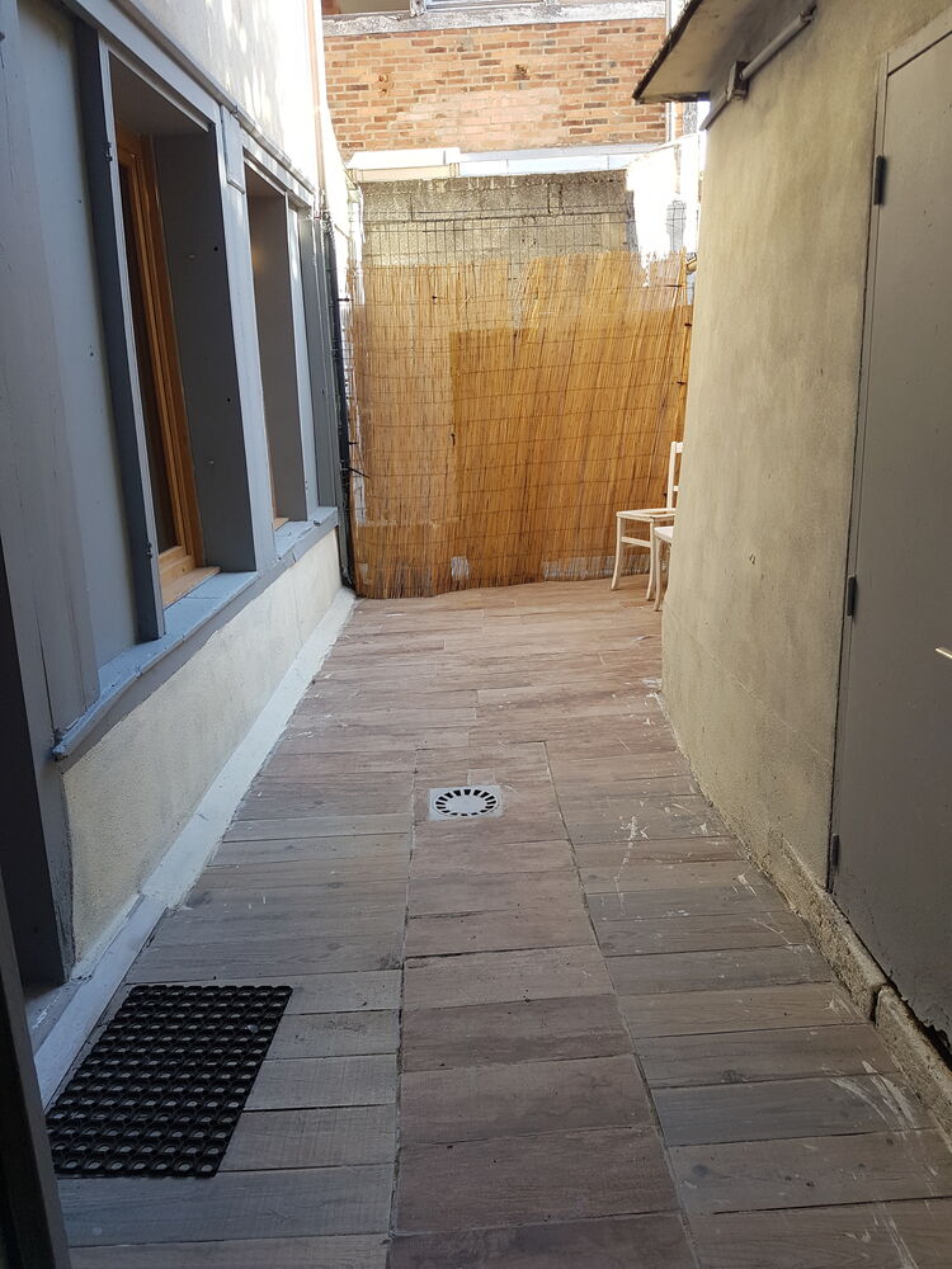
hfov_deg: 53.1
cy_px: 634
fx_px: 953
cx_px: 476
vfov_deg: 67.3
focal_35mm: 26
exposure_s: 1/100
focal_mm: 4.2
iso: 40
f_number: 1.7
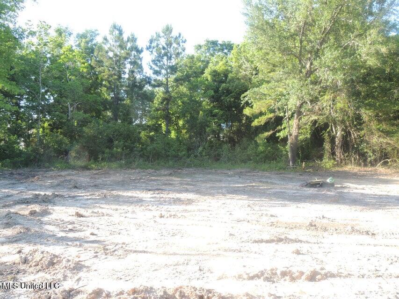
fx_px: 403
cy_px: 150
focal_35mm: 35
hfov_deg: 52.6
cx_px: 200
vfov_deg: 40.7
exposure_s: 1/60
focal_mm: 6.2
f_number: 4.6
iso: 100
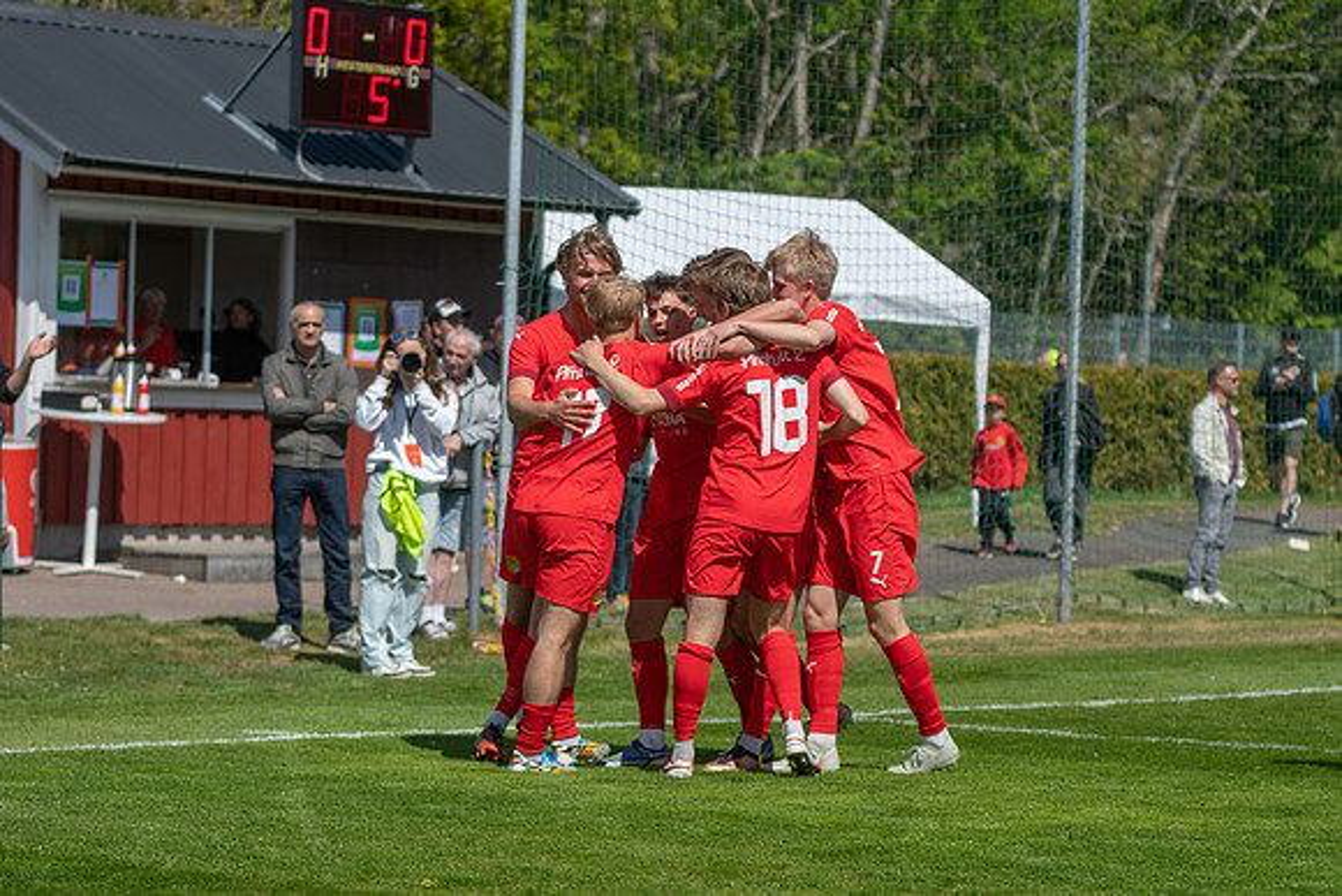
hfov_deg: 17.5
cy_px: 448
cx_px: 671
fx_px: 4362
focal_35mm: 117
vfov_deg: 11.7
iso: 100
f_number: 3.2
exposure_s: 1/1600
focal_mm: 78
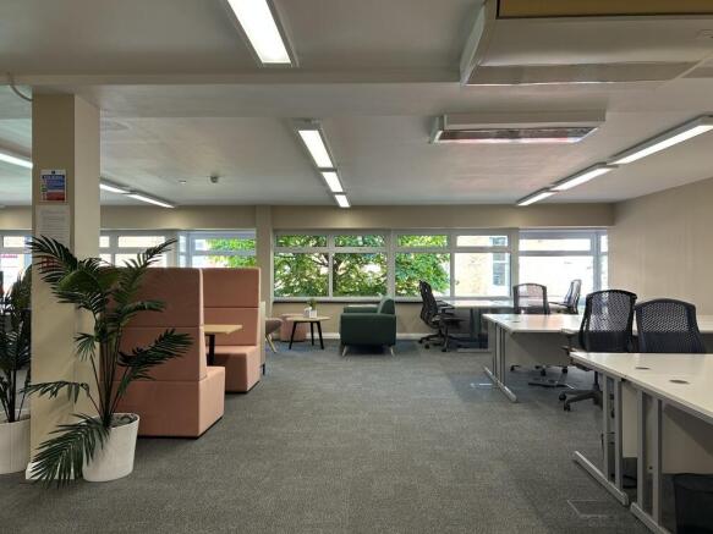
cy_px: 267
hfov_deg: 67.3
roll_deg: +0.0
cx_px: 356
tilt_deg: +0.3
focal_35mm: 26
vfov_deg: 53.0
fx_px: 535
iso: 64
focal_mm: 5.7
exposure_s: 1/100
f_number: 1.5
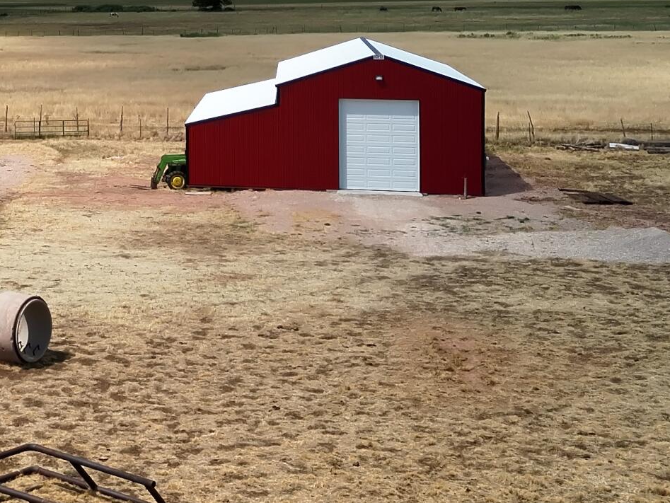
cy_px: -23
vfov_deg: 18.8
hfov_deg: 24.3
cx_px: -27
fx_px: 1472
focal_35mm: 76
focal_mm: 6.72
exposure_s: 1/5000
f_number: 1.7
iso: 120
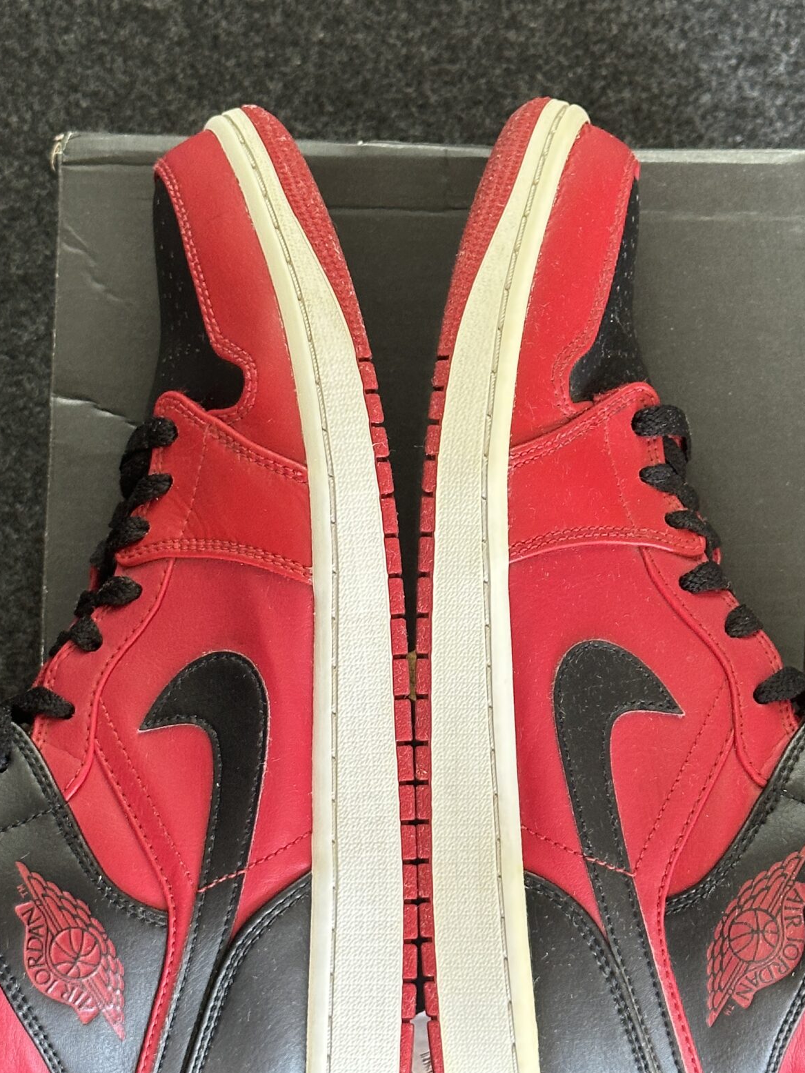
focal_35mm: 79
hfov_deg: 18.7
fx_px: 2449
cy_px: 651
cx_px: 422
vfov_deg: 24.7
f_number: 1.78
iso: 200
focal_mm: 6.86
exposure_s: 1/50
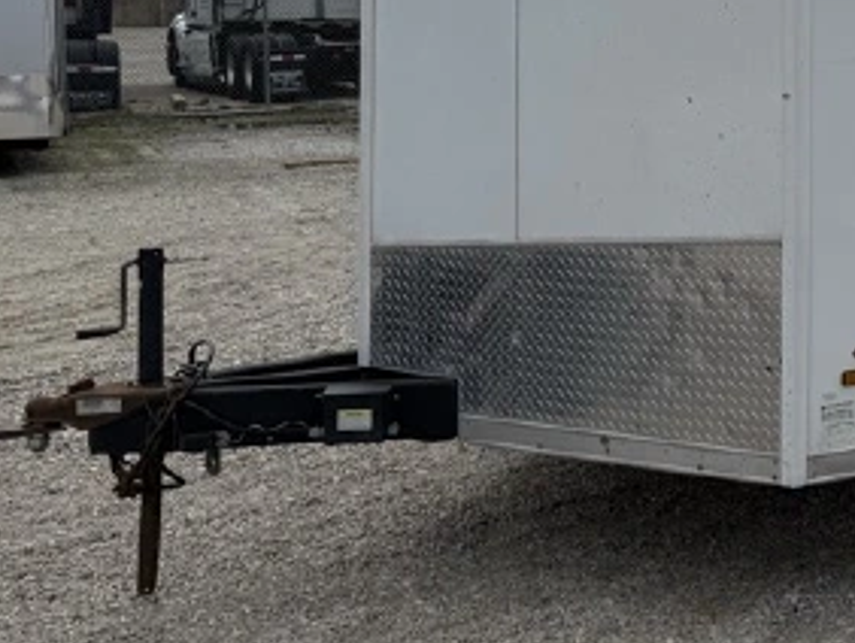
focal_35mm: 68
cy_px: 24
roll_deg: +0.6
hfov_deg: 24.4
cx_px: 1155
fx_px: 1681
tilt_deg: -2.1
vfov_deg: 21.0
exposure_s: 1/10309
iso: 80
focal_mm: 6.76
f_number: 1.78
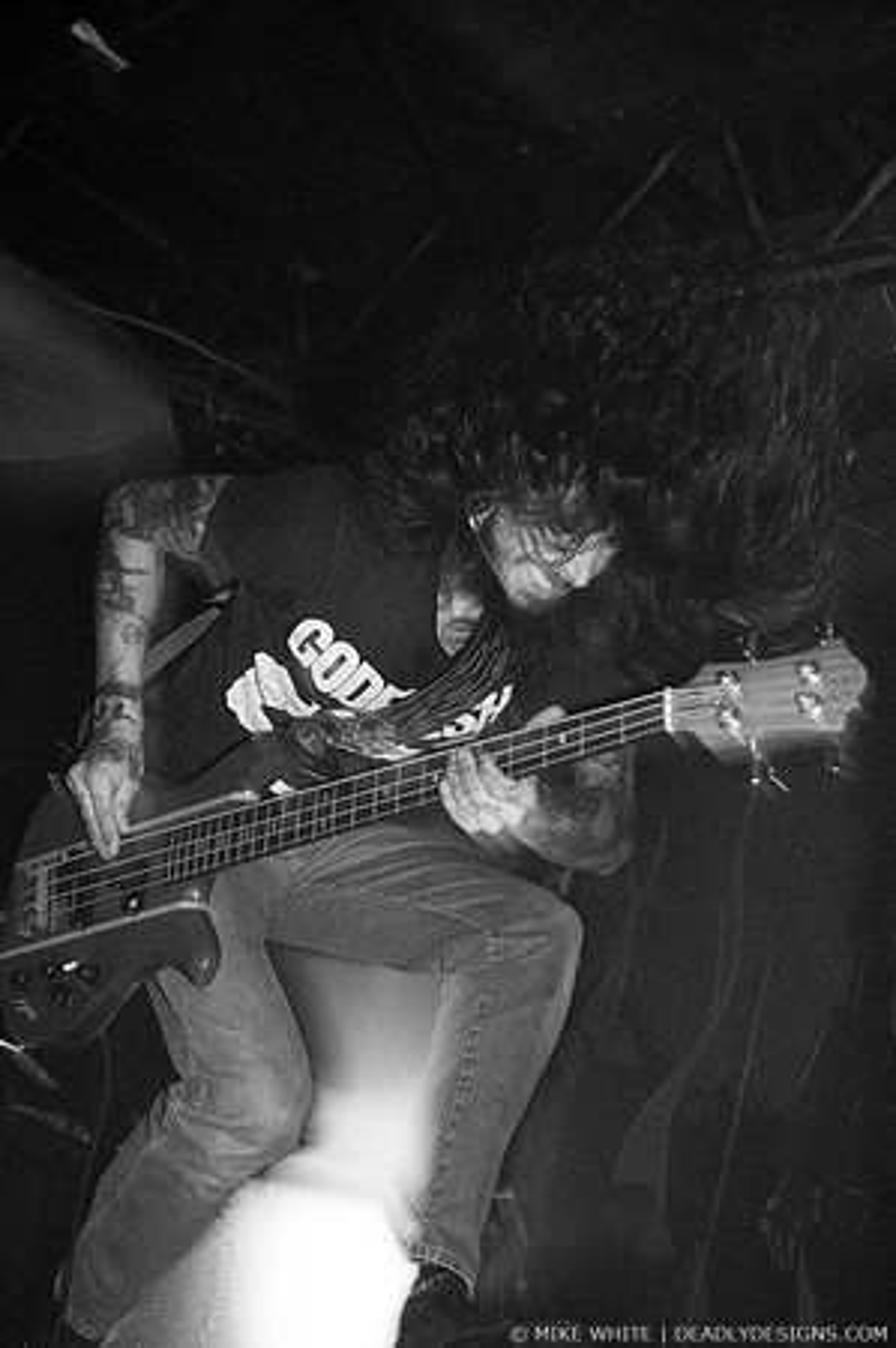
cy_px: 674
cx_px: 448
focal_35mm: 52
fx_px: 1964
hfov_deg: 25.7
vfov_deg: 37.9
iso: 800
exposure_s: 1/40
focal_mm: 35
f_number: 3.2
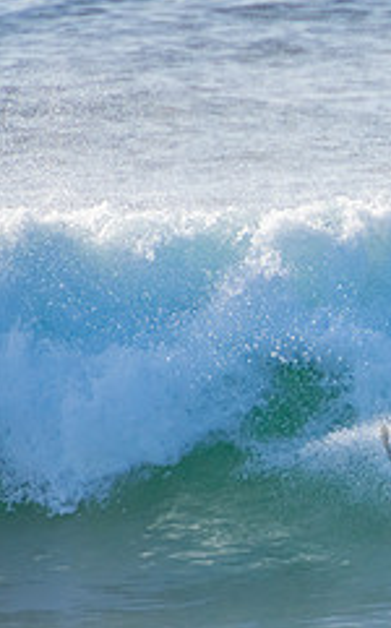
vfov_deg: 1.4
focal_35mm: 1474
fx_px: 25206
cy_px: 444
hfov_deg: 0.9
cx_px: 649
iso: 360
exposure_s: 1/2500
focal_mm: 400
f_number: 5.6
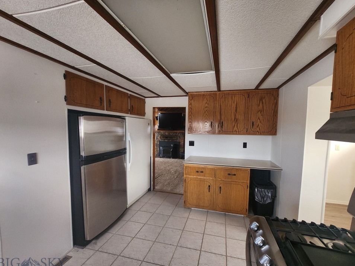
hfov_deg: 102.0
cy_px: 136
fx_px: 144
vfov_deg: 85.6
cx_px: 184
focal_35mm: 14
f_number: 2.2
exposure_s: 1/60
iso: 160
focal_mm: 1.74
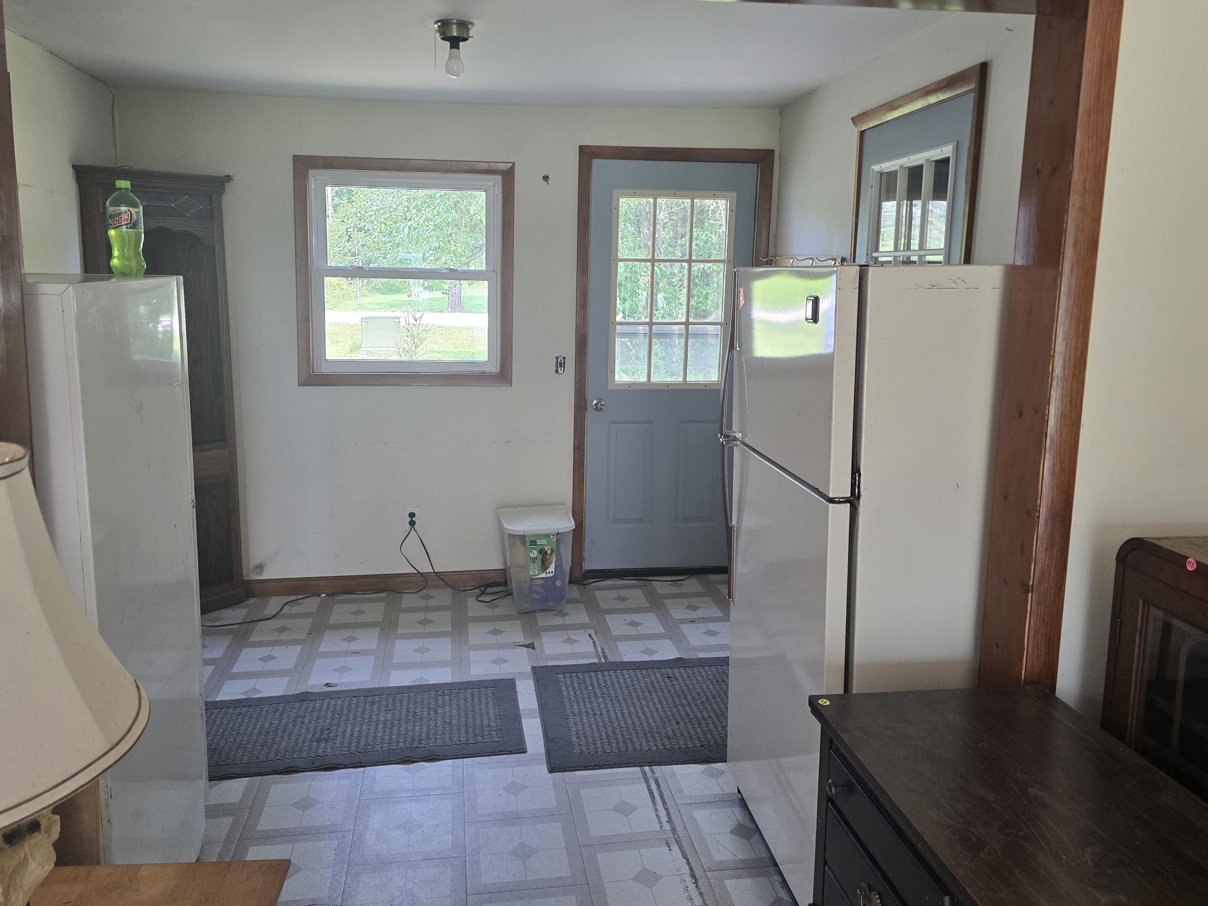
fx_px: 907
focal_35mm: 26
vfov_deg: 53.0
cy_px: 421
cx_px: 580
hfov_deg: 67.3
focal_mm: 6.3
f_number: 1.7
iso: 160
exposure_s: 1/180
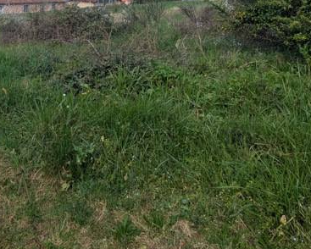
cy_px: 36
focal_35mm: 34
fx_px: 313
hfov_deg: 50.4
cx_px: 73
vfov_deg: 40.8
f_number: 2.2
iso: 51
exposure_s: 1/1208
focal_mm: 2.35
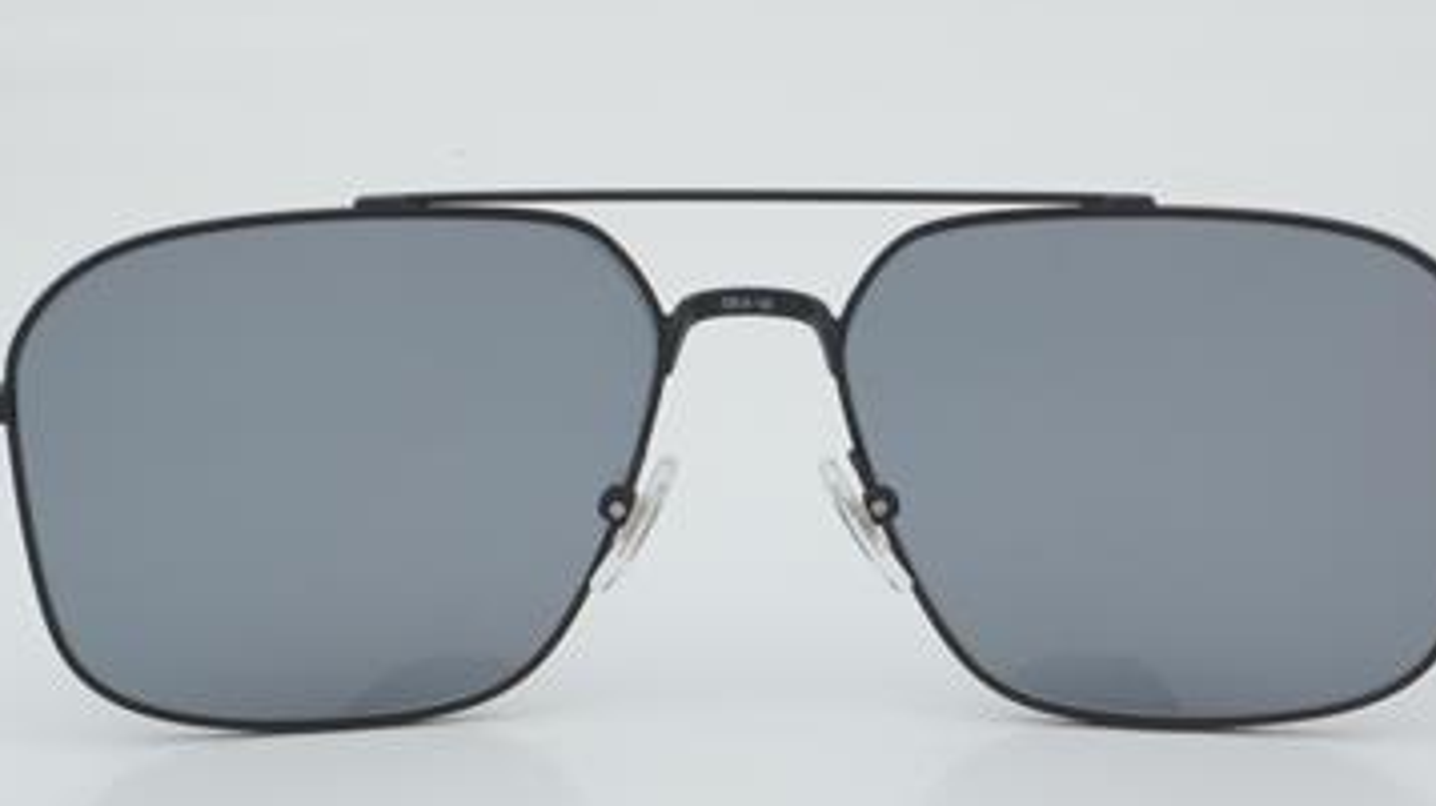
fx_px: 3676
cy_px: 453
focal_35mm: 97
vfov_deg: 12.5
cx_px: 754
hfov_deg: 22.1
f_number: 32
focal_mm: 55
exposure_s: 1/3
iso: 100
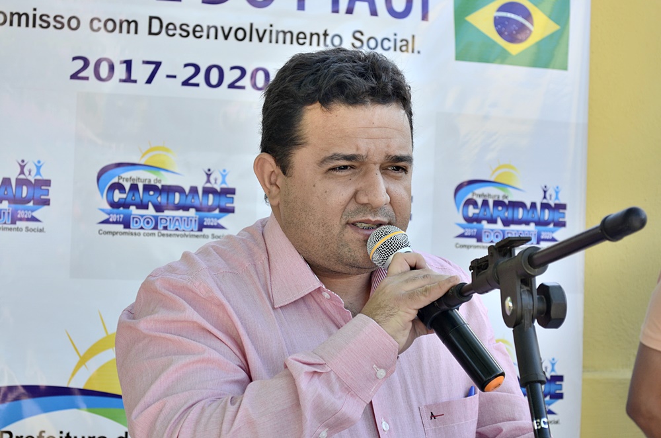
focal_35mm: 82
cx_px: 330
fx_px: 1511
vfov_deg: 16.5
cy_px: 219
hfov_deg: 24.7
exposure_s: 1/160
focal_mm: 55
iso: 200
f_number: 6.3
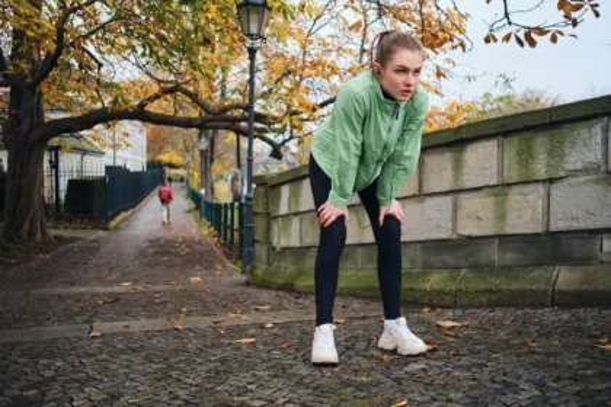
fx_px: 594
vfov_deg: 37.9
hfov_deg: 54.4
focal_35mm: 35
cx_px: 306
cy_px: 204
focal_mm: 23
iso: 800
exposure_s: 1/250
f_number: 2
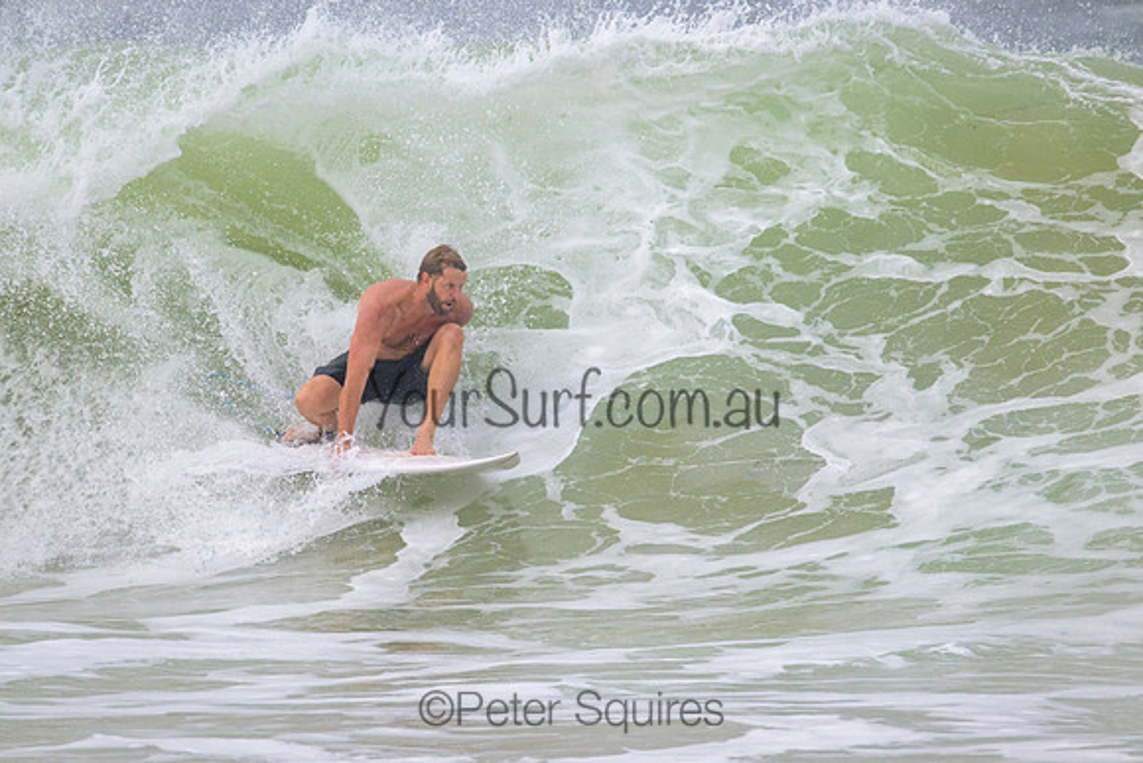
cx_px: 572
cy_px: 382
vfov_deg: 1.7
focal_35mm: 800
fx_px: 25405
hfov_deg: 2.6
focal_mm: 800
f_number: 11
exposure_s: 1/2000
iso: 1800
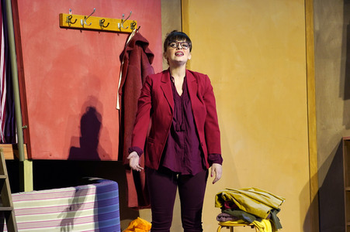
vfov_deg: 6.9
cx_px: 175
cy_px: 116
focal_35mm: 200
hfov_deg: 10.3
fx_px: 1943
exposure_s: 1/320
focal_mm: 200
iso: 1600
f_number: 4.5
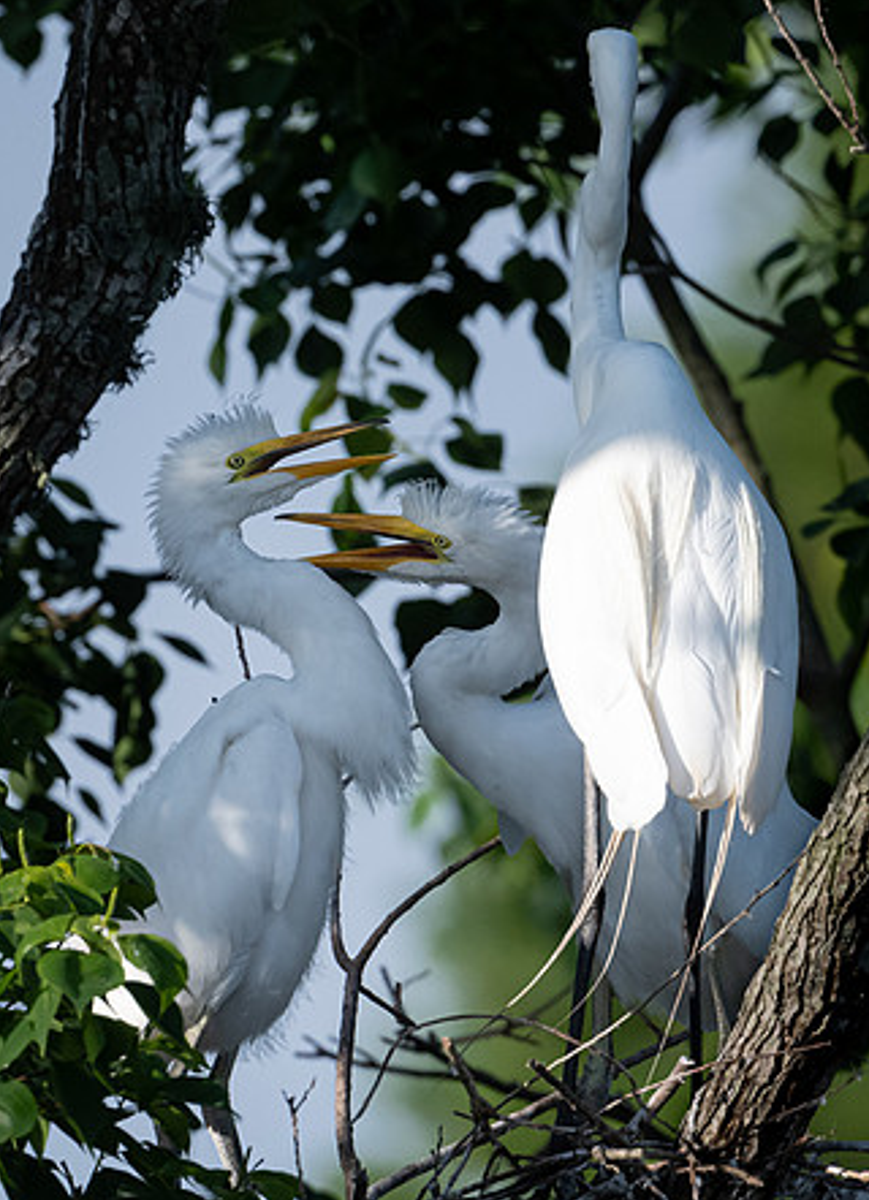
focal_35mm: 1208
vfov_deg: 1.7
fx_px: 41370
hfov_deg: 1.2
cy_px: 539
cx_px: 373
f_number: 8
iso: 1000
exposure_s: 1/2000
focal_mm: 500
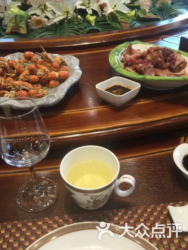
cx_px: 91
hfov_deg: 45.4
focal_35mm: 31
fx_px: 225
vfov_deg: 58.3
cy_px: 117
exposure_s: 1/33
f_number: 2.2
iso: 50
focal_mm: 4.15
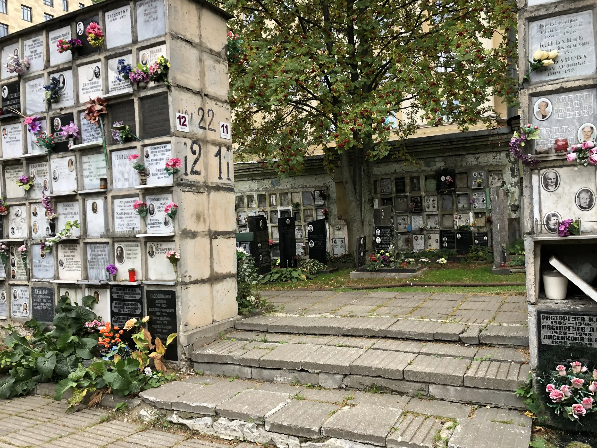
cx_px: 308
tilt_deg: +2.5
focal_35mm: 29
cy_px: 229
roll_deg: +3.4
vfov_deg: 48.2
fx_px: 500
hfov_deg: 61.6
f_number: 1.8
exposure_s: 1/120
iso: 40
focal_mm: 4
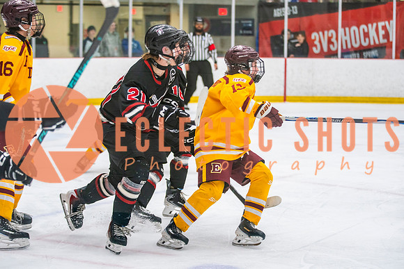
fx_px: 1157
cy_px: 121
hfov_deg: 19.8
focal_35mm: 103
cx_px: 201
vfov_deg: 13.3
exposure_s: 1/640
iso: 2000
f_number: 2.8
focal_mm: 88
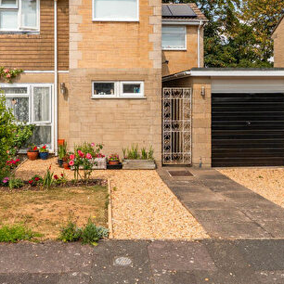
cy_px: 91
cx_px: 116
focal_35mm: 37
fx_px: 343
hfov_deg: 44.7
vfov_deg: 44.2
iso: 200
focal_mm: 13
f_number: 8
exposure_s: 1/800
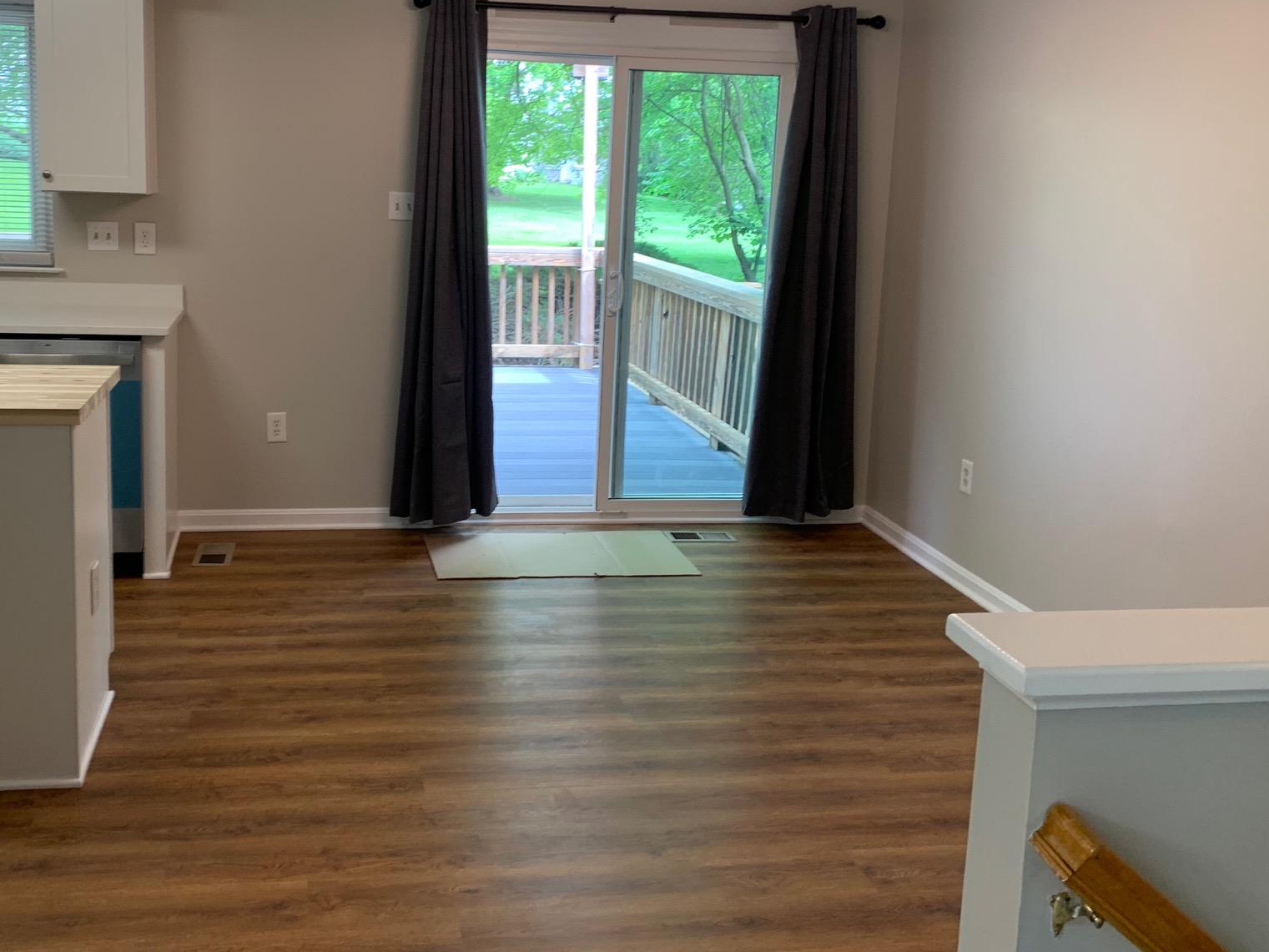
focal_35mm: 35
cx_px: 514
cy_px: 365
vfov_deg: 40.5
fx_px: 1283
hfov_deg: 52.3
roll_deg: -1.5
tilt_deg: -10.0
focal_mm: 4.25
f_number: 1.8
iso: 80
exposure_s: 1/60
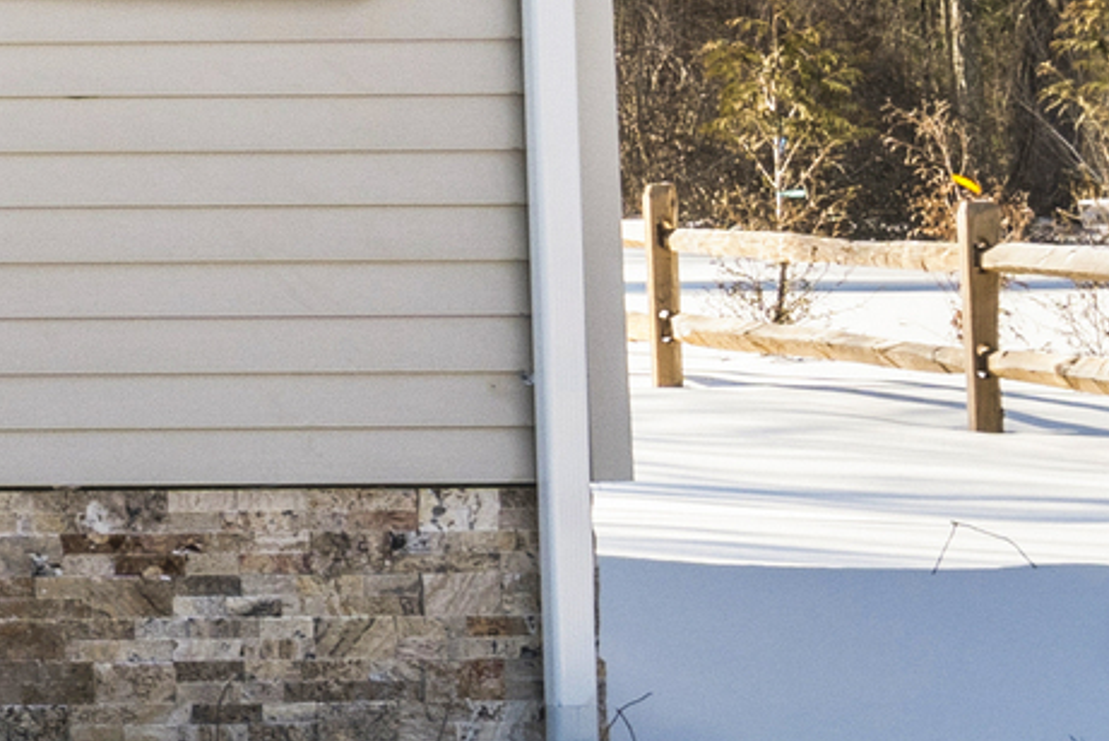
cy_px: -402
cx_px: -2386
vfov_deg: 5.8
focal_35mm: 233
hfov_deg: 7.6
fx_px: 7182
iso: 200
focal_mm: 35
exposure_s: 1/80
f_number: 9
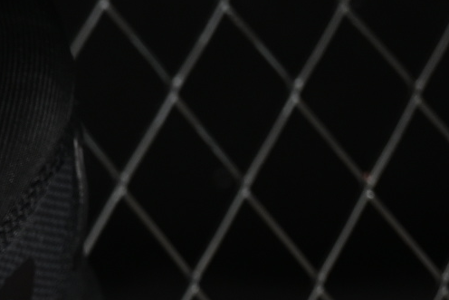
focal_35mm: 421
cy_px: 605
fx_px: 5252
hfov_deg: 4.7
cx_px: -748
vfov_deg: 3.2
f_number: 6.3
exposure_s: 1/50
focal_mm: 50
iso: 160
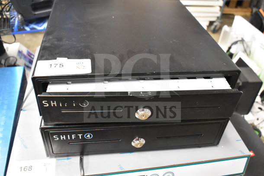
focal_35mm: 33
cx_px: 132
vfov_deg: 40.0
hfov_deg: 57.2
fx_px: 242
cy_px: 88
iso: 6400
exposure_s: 1/40
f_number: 3.8
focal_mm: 22
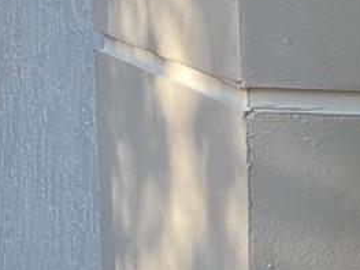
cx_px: -476
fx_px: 1642
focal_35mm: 158
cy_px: -514
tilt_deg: +8.0
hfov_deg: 10.8
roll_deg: -2.2
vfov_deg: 8.1
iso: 40
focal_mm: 5.1
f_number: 1.6
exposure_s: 1/275
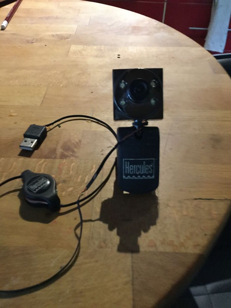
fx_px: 276
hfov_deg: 45.4
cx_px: 116
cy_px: 154
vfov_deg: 58.3
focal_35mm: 31
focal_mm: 3.3
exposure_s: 1/17
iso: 400
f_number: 2.4
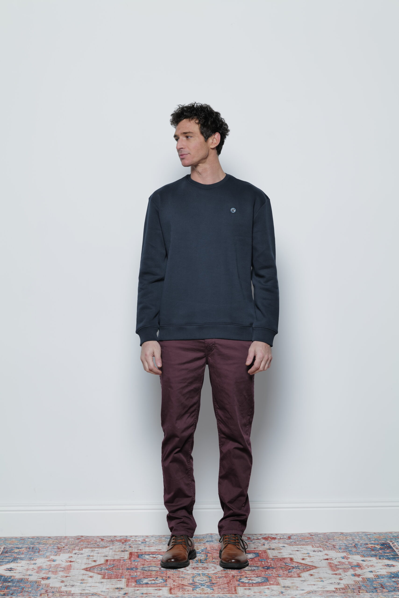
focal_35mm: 90
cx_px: 200
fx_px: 1495
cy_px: 299
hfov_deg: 15.2
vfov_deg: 22.6
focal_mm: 90
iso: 100
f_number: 6.3
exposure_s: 1/200
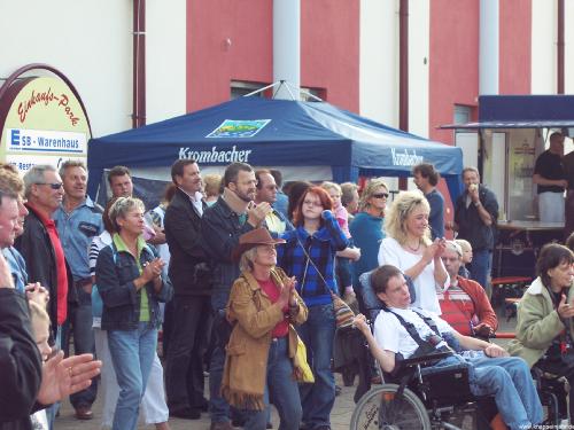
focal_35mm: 117
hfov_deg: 16.8
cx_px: 287
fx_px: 1940
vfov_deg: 12.7
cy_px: 215
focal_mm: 24
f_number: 4.8
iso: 200
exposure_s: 1/125
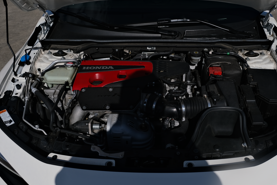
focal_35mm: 35
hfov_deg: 54.3
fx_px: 269
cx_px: 153
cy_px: 83
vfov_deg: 37.8
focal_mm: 18.8
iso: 320
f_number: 6.4
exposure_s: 1/2900
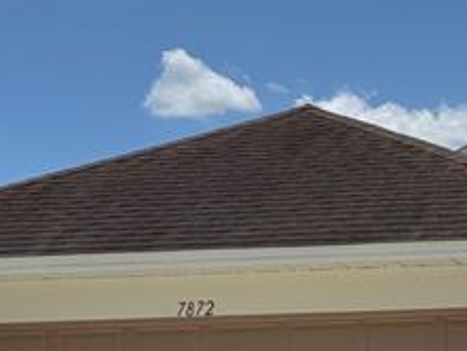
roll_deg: +0.9
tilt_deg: +2.8
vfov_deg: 13.2
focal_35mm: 111
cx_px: 482
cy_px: 332
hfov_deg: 17.3
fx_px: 1498
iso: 80
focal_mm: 6.76
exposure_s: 1/10417
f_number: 1.78
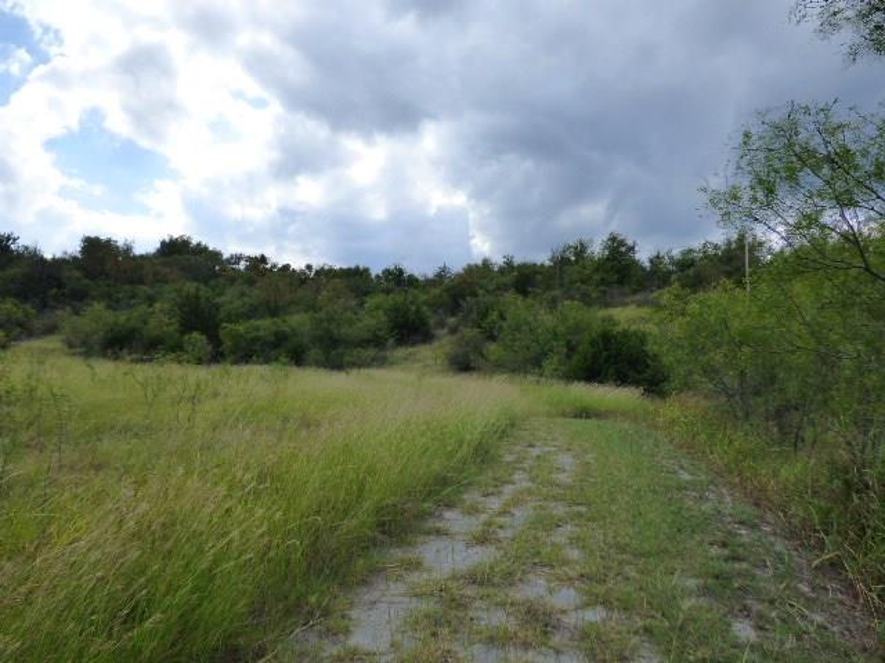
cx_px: 442
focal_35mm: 23
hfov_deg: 73.9
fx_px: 588
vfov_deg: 58.9
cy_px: 332
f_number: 3
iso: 200
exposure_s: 1/2000
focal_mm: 4.11
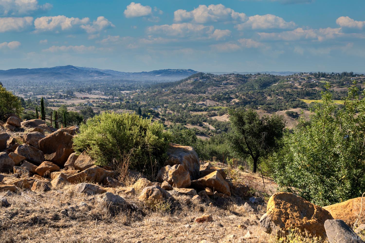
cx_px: 182
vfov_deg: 46.4
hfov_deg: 65.5
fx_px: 284
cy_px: 122
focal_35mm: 28
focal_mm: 28
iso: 64
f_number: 5.6
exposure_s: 1/200
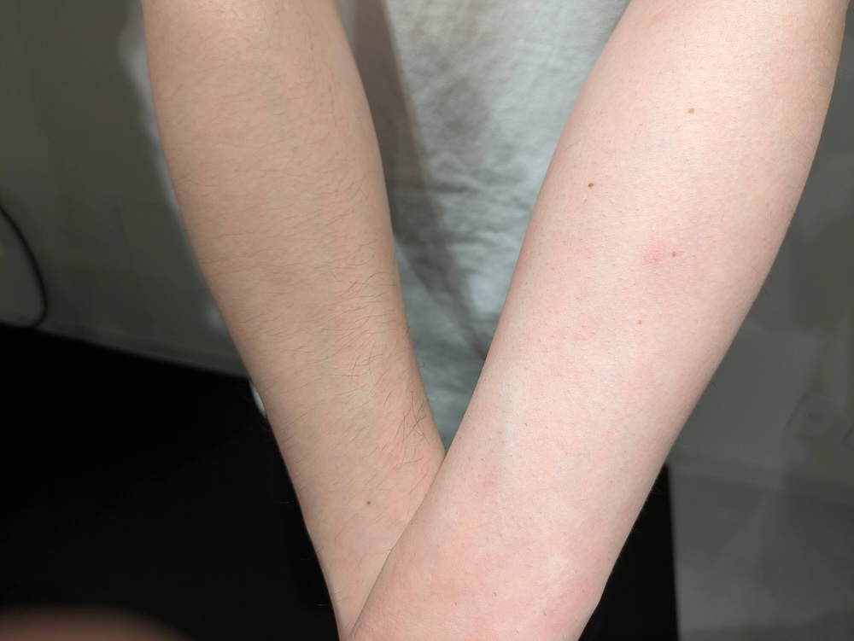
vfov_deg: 54.9
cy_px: 320
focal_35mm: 25
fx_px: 617
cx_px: 427
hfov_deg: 69.4
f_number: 1.89
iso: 70
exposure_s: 1/397
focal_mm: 5.43
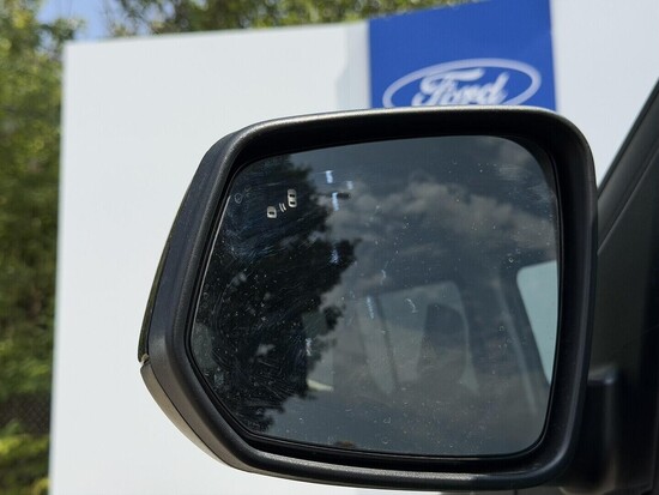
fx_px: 914
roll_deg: +2.5
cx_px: 330
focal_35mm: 48
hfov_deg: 39.6
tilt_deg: +10.1
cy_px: 248
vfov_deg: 30.3
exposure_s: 1/5587
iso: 80
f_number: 1.78
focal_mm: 6.76
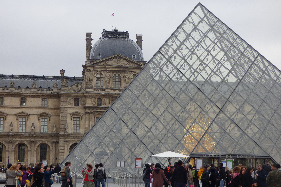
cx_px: 141
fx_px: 656
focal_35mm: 84
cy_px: 106
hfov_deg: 24.2
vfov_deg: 16.3
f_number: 4.4
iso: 100
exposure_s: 1/250
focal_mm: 13.52
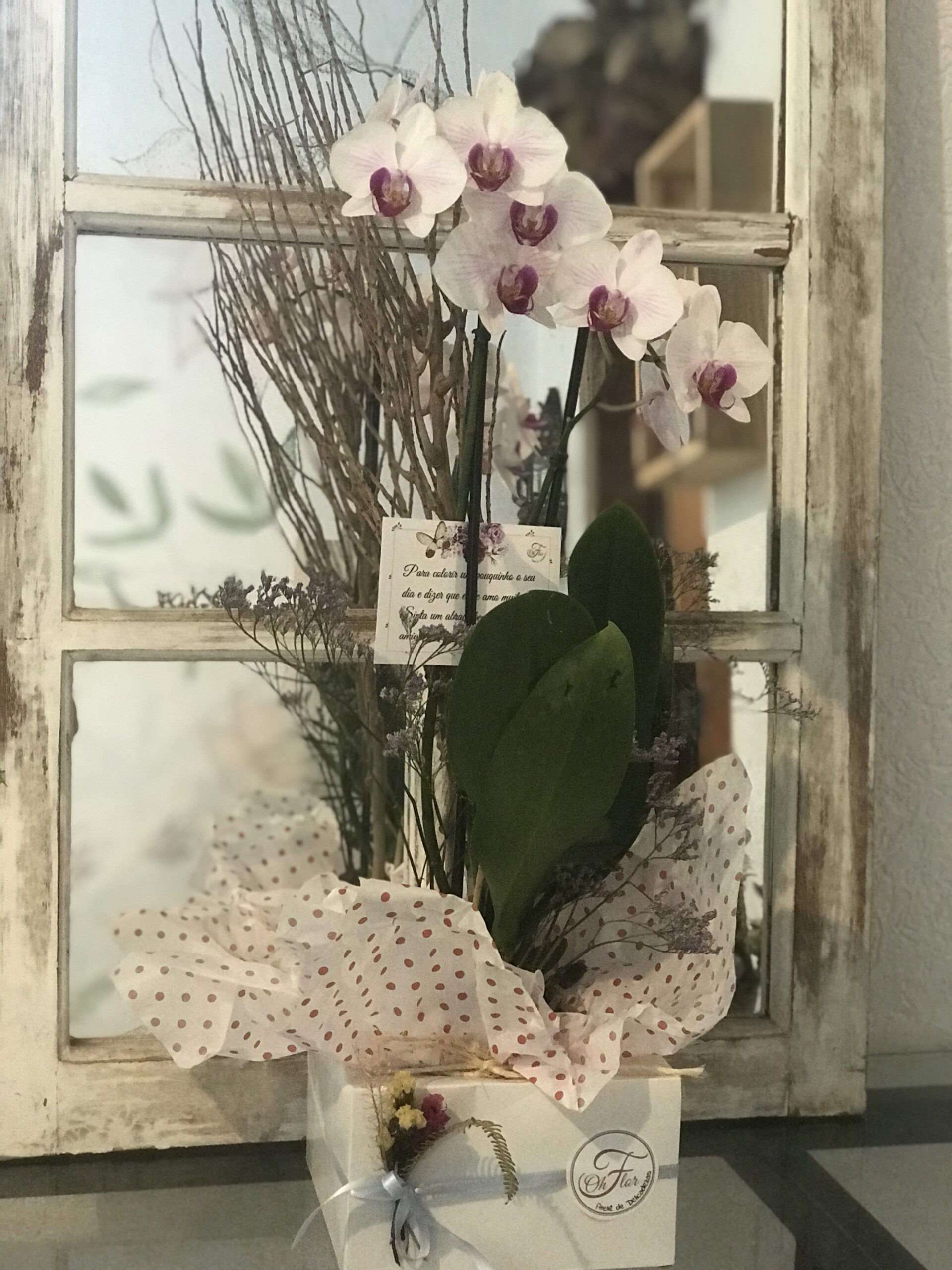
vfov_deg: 33.8
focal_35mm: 57
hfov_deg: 25.7
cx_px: 476
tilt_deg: -6.9
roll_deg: -0.9
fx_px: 2090
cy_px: 635
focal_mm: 6.6
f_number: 2.8
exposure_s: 1/60
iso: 800
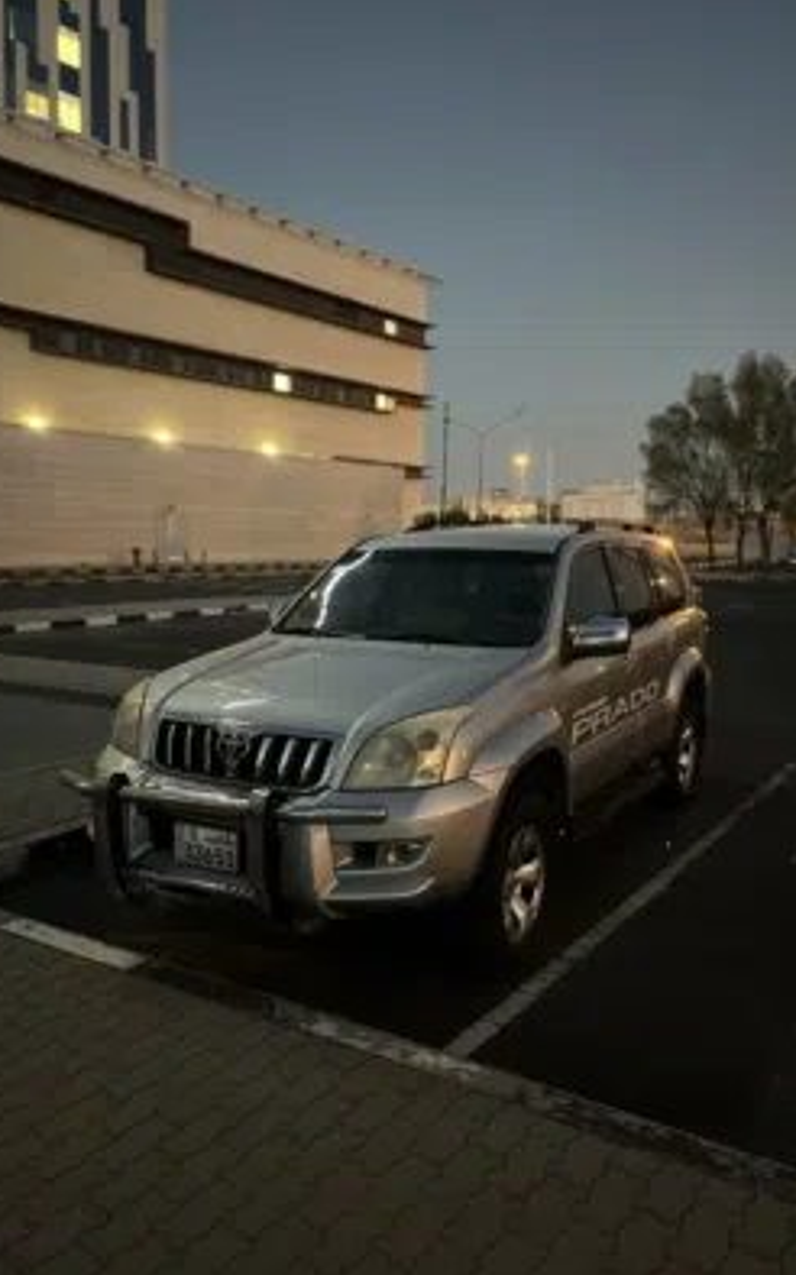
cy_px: 634
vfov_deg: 66.5
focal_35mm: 28
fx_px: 973
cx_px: 411
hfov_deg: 44.5
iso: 1250
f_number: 1.6
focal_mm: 5.1
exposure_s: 1/14
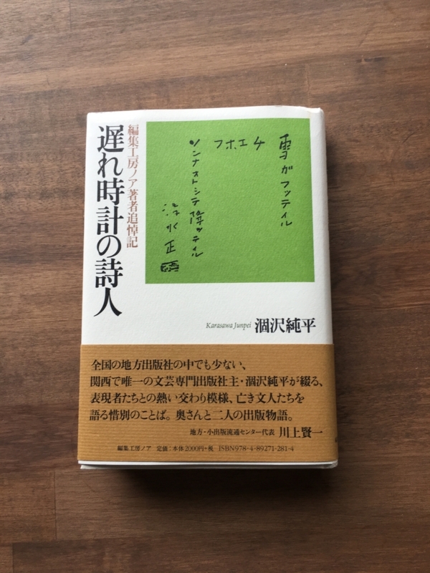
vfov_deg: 61.7
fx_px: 480
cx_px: 215
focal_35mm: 29
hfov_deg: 48.2
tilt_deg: -82.5
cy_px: 286
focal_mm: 4.15
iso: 40
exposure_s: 1/120
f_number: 2.2
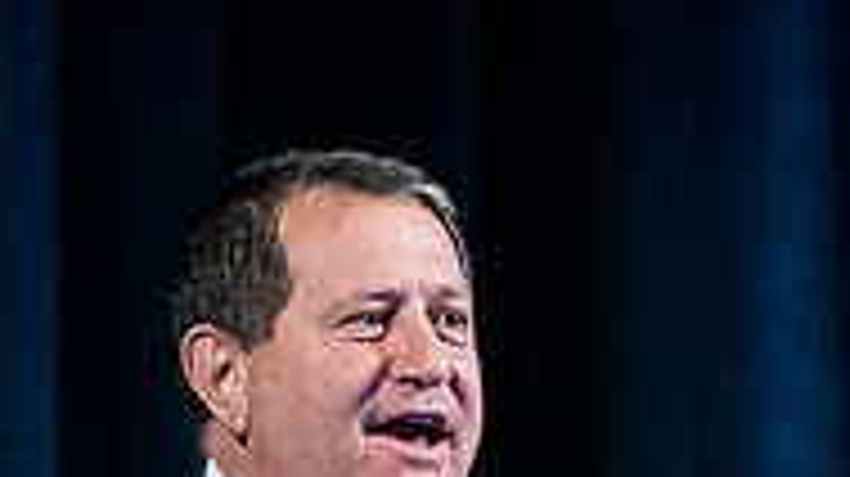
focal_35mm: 530
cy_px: 862
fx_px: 11937
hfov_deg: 4.1
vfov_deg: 2.3
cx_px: 441
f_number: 3.5
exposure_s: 1/200
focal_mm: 110
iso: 6400
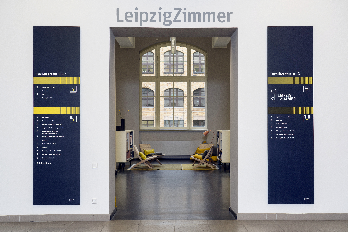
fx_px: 464
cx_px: 174
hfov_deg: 41.1
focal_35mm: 48
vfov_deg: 28.1
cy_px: 116
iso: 320
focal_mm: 48
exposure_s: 1/20
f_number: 8
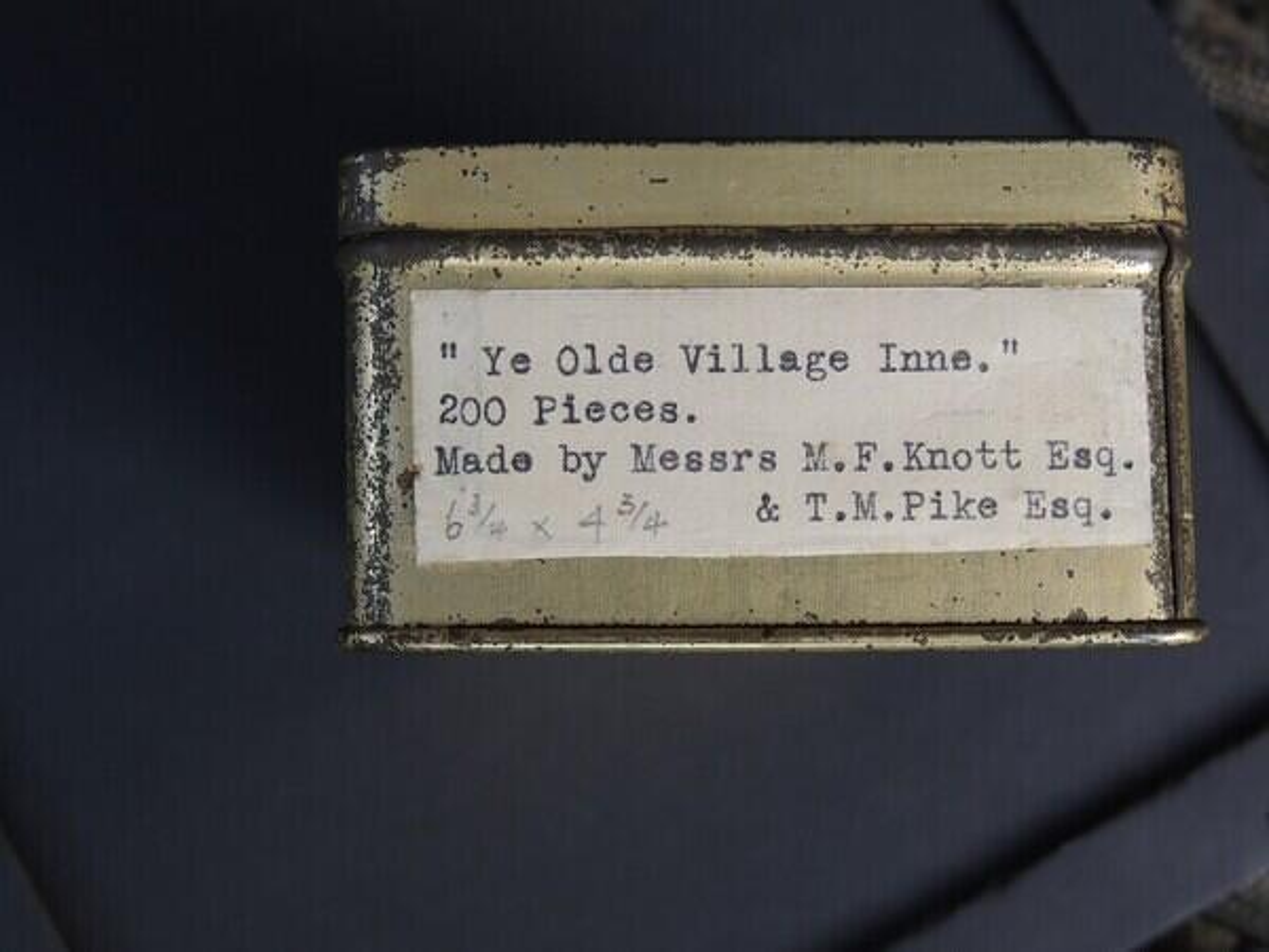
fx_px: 2016
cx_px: 634
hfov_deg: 34.9
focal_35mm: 55
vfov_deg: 26.6
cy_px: 476
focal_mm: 9.8
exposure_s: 1/400
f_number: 3.7
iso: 320
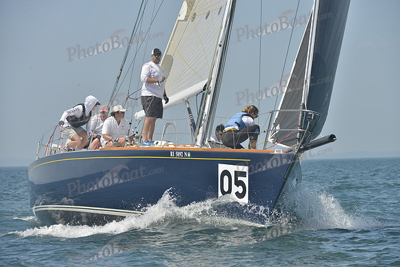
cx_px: 200
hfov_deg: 10.3
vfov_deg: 6.9
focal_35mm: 200
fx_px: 2223
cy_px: 134
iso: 280
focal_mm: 200
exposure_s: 1/1000
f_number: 7.1
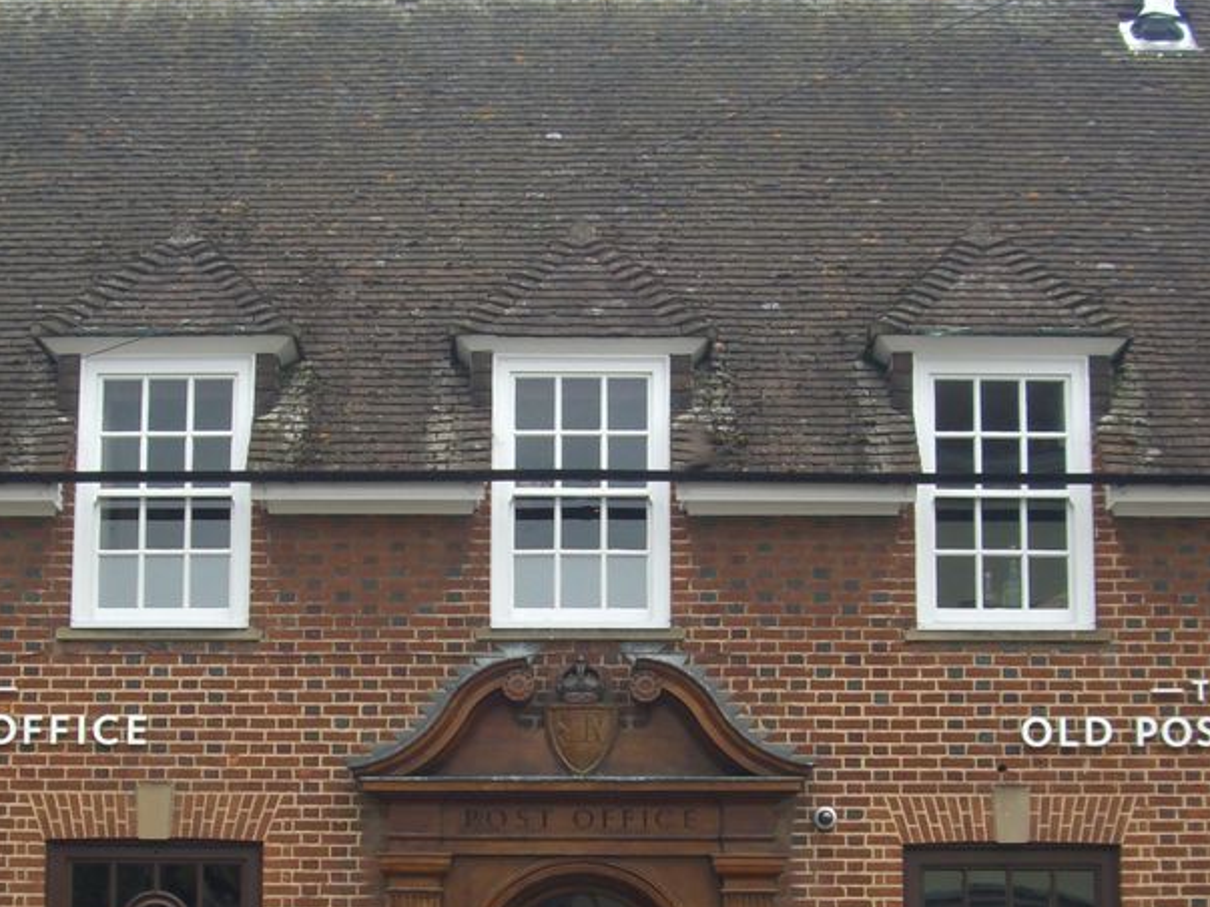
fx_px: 2446
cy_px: 675
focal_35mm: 70
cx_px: 546
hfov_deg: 27.8
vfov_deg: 20.8
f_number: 2.8
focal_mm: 7.9
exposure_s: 1/250
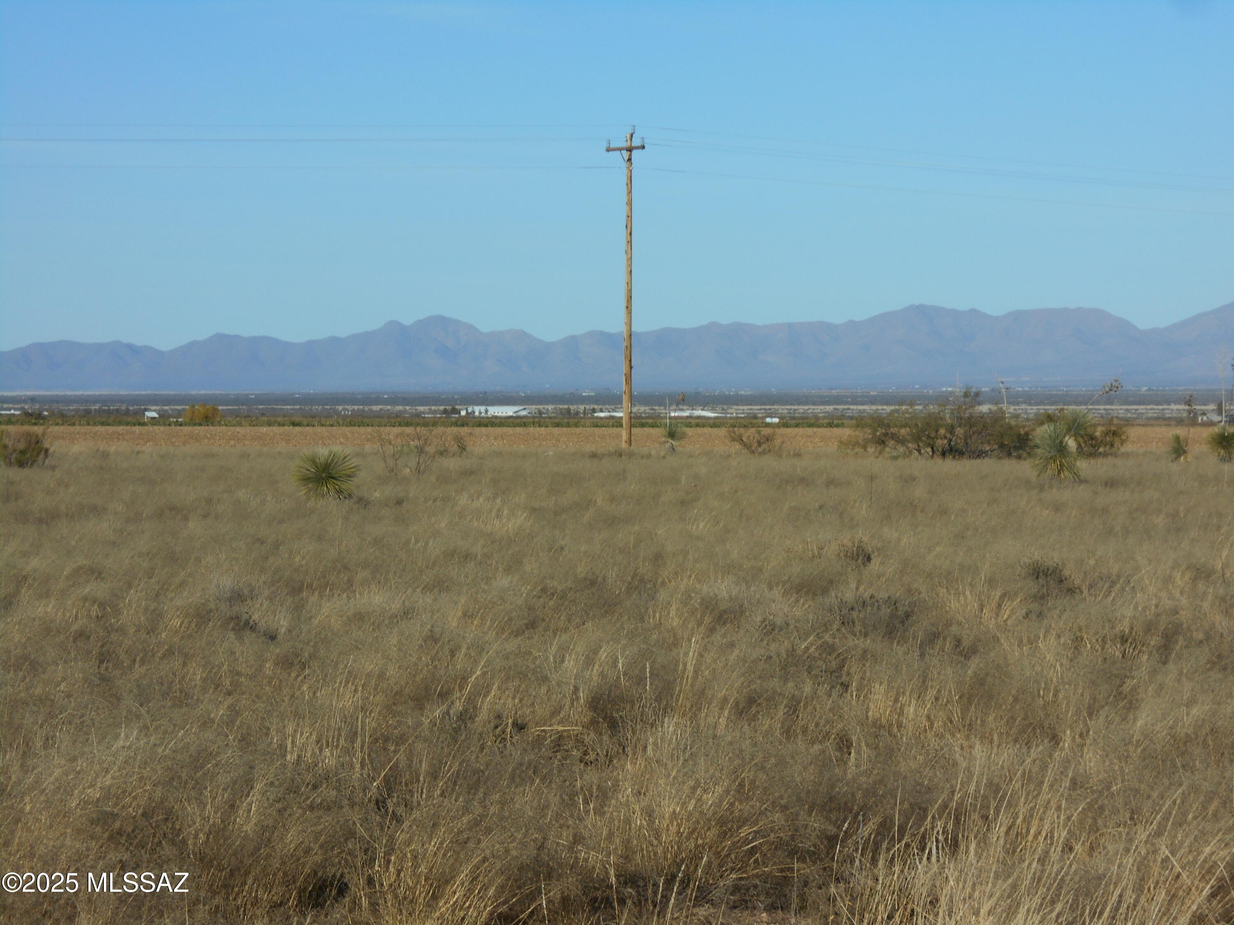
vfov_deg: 11.4
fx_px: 4634
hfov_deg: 15.2
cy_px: 462
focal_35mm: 130
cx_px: 617
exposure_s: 1/500
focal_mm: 23
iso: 80
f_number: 6.5
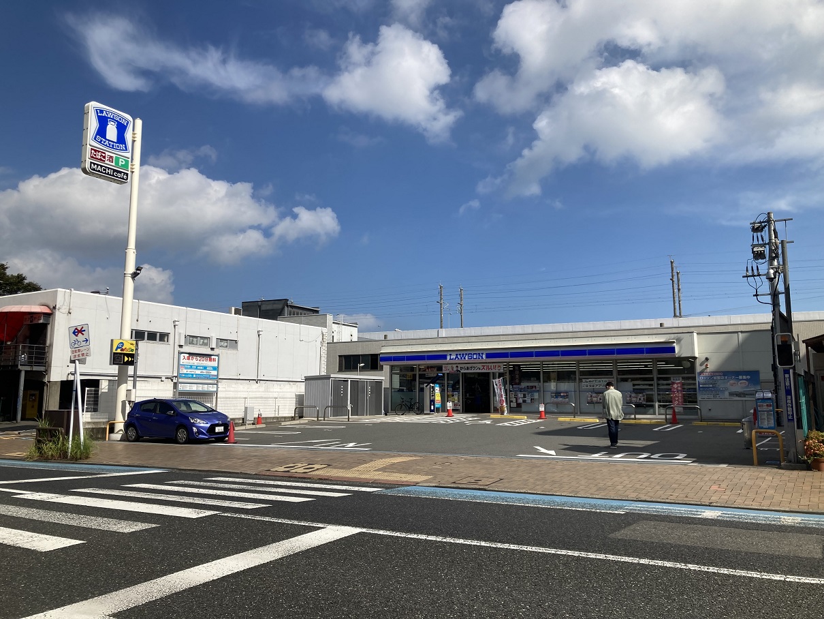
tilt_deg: +8.1
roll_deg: -0.6
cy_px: 310
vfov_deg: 49.8
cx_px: 412
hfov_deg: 63.4
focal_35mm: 28
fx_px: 667
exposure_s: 1/3247
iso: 20
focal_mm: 3.99
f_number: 1.8
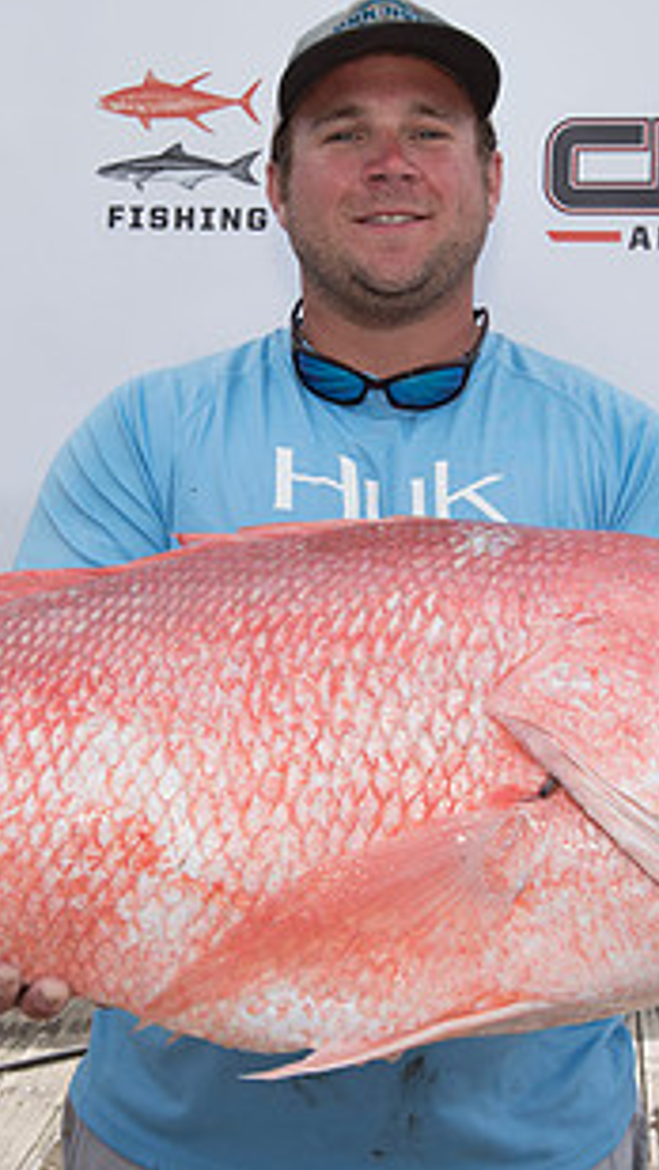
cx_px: 311
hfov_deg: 21.8
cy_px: 513
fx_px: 1707
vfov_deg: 37.8
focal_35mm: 55
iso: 250
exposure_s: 1/320
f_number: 9
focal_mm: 28
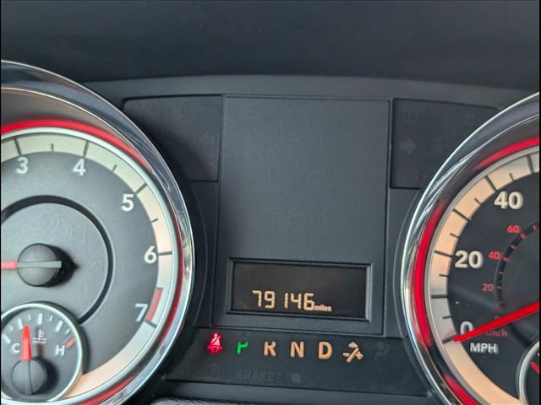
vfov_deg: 29.7
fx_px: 766
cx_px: 270
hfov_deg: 38.9
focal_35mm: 49
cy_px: 202
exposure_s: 1/476
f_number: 1.68
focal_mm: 6.9
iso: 285
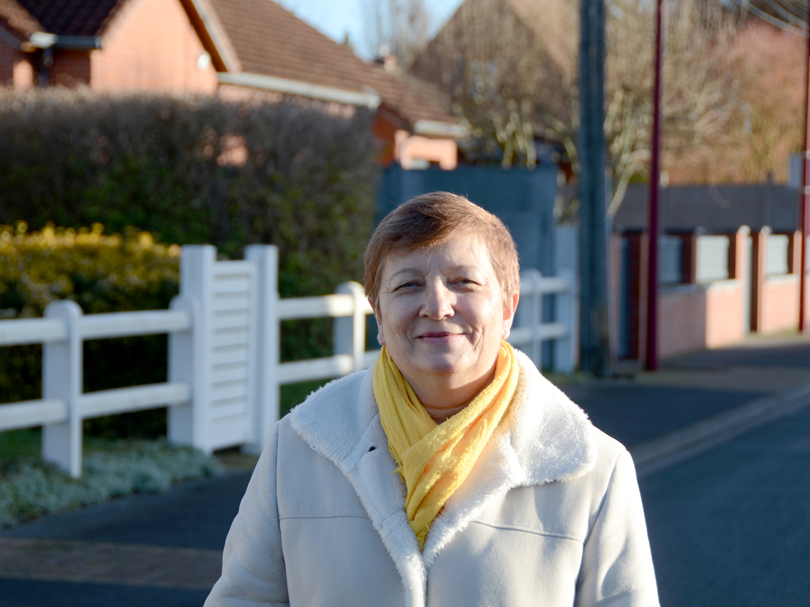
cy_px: 304
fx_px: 2493
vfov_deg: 13.9
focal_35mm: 107
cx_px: 414
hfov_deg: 18.5
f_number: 5
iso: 100
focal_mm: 65
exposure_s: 1/250
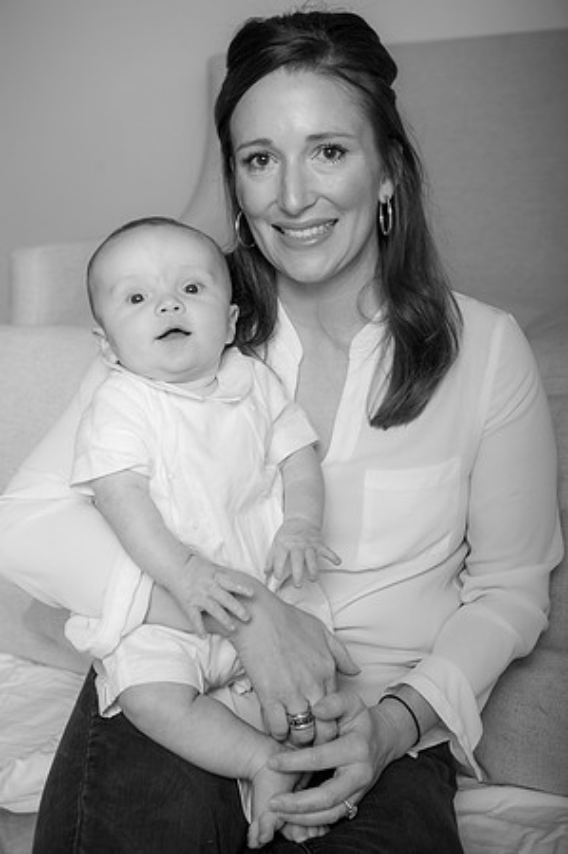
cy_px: 427
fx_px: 1233
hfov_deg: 25.9
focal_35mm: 52
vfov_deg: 38.2
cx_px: 284
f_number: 5
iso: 200
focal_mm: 52
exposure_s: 1/200
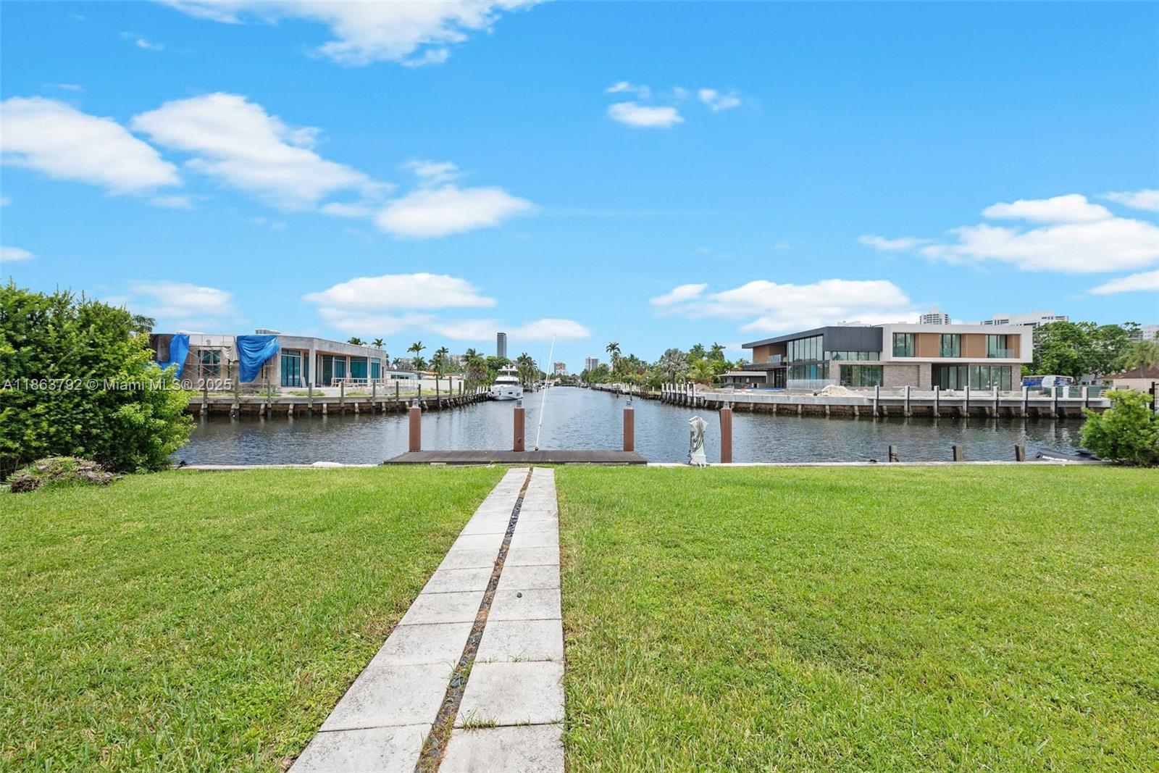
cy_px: 386
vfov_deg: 81.2
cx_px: 580
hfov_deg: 104.2
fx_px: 451
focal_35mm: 14
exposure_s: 1/800
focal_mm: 14
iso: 200
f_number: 8
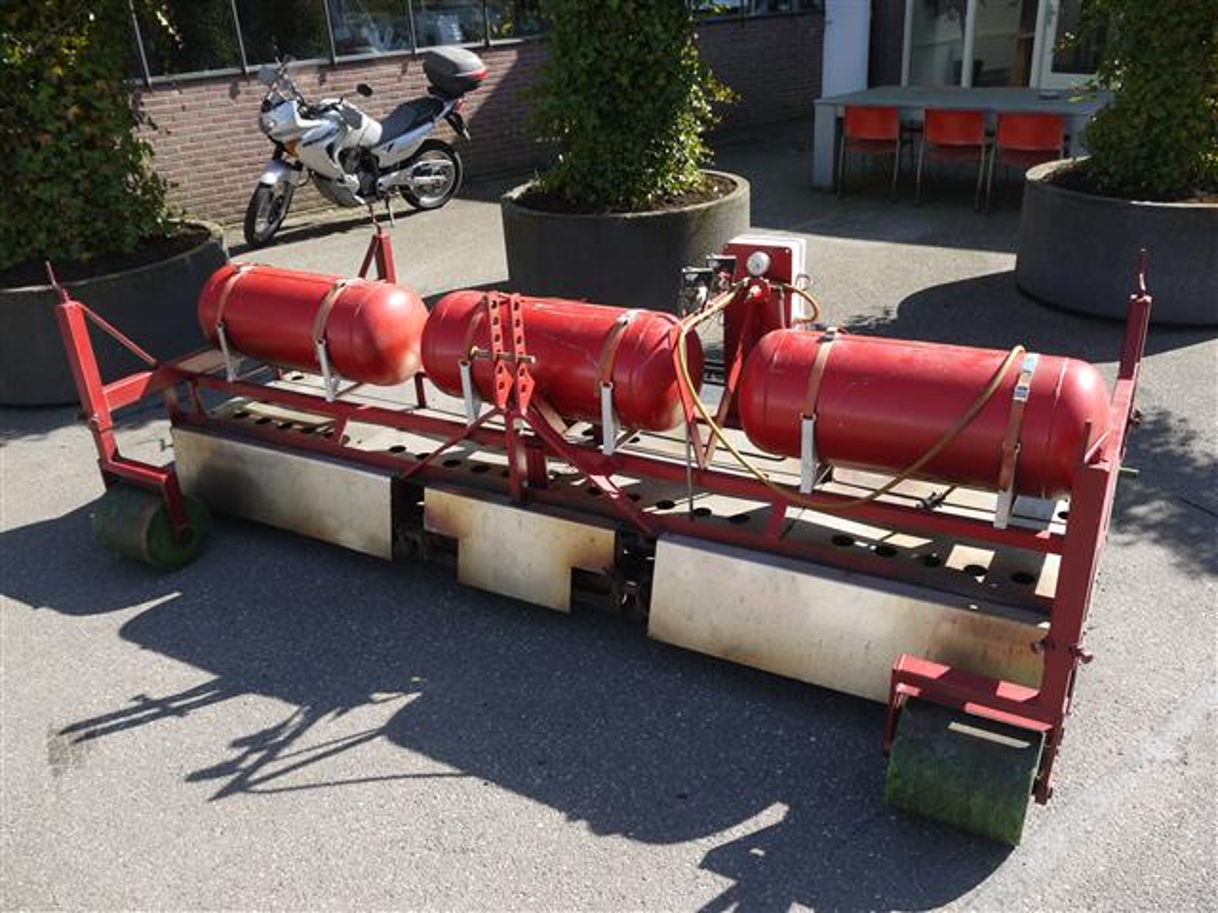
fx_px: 985
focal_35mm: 28
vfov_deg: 49.7
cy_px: 456
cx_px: 609
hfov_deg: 63.4
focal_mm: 14
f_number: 5.6
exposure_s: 1/200
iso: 100
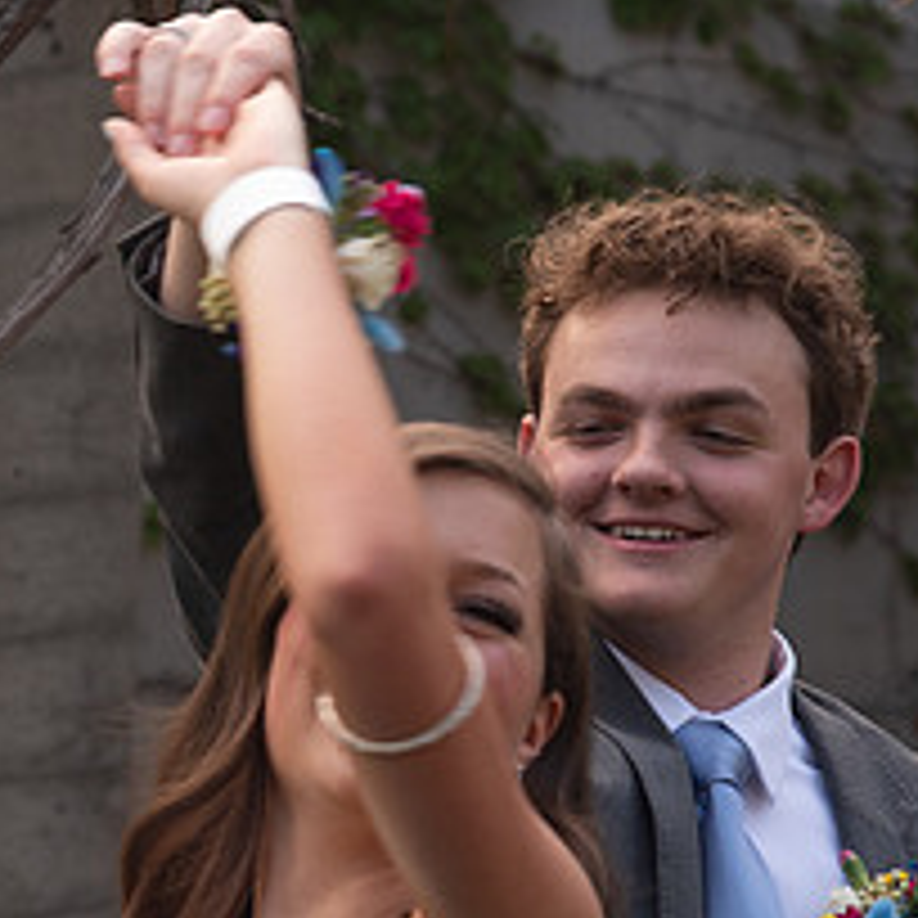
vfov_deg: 5.8
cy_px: 504
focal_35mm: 303
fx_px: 9091
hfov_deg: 5.8
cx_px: 183
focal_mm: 92
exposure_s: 1/125
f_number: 5.6
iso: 250
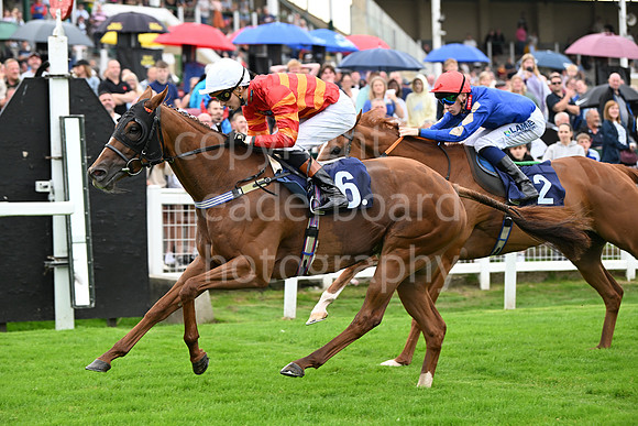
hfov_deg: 16.8
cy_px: 213
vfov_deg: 11.2
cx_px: 319
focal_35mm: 122
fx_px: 2163
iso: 1250
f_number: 4
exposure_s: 1/2000
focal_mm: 122
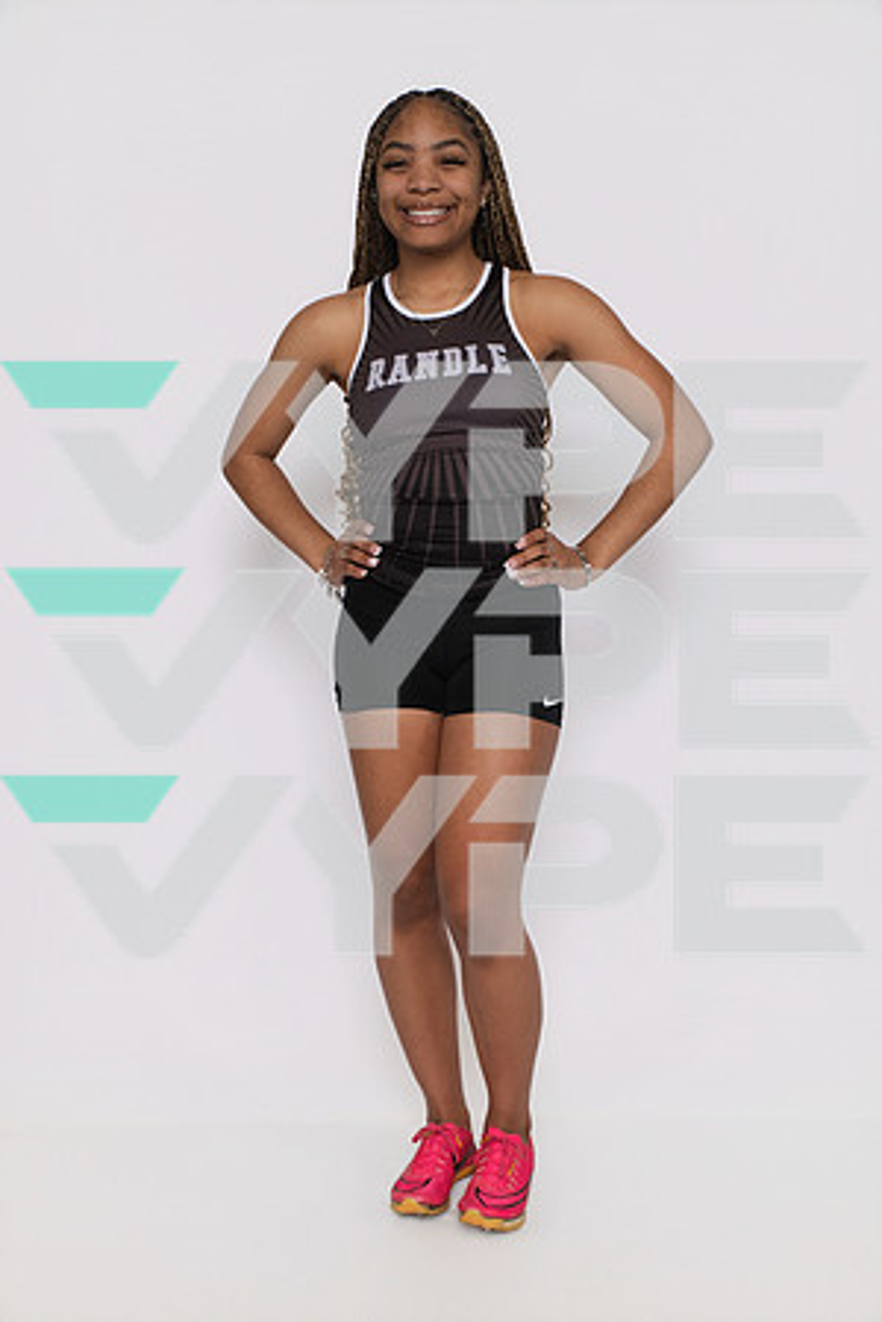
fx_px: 1396
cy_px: 661
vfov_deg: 50.7
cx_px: 441
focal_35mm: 38
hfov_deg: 35.1
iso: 640
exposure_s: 1/320
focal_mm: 38
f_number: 8
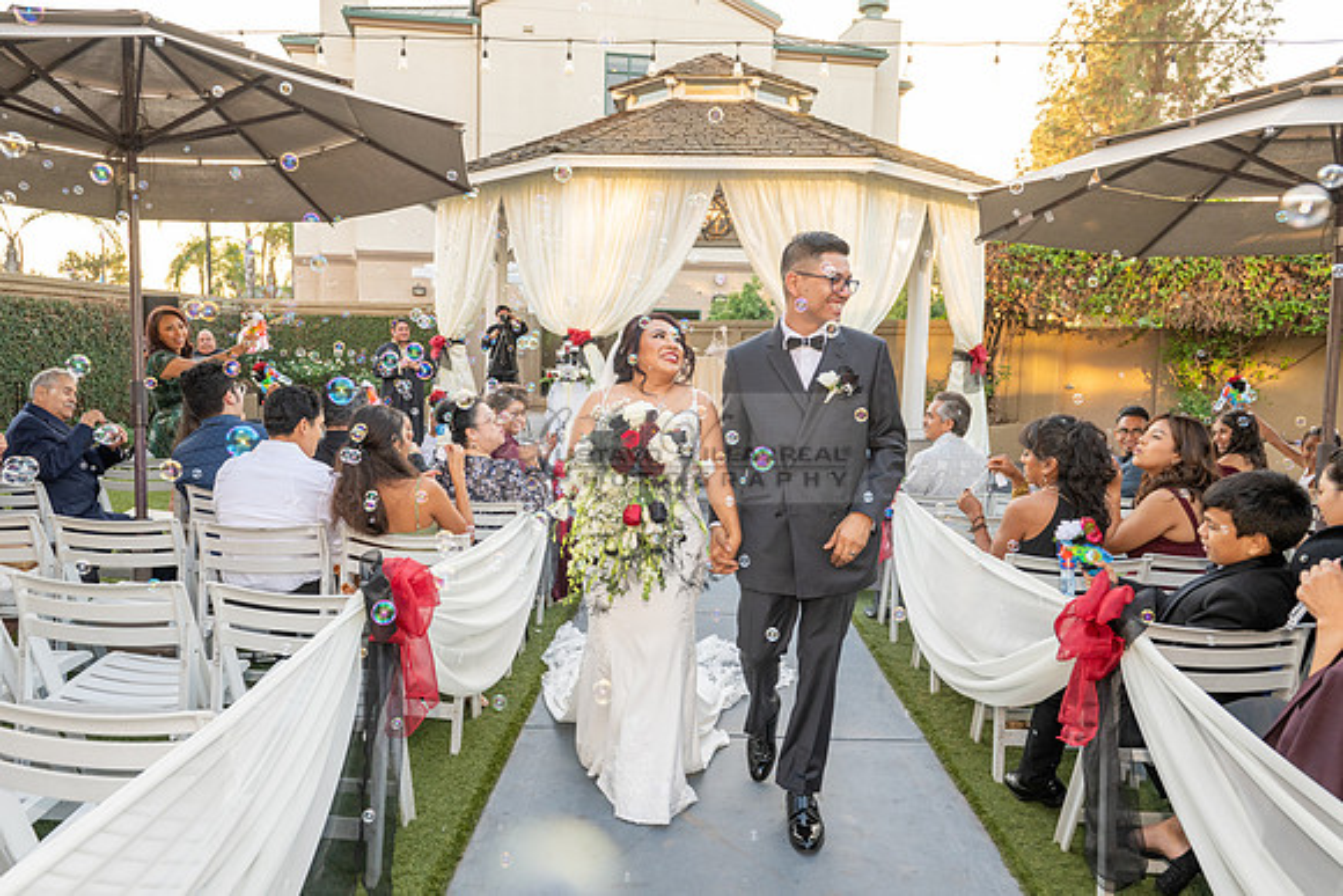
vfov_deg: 50.1
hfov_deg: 69.9
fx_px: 960
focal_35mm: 26
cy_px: 447
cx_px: 644
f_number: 5.6
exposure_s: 1/200
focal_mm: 24
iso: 500
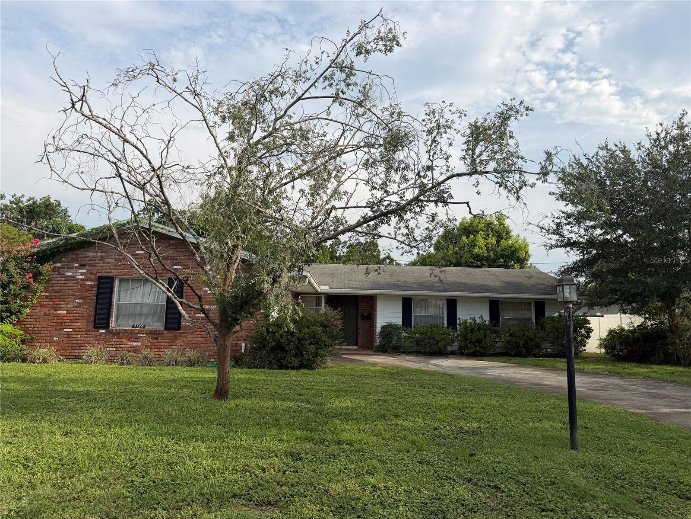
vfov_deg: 56.8
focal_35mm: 24
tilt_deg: +8.5
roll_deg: -1.5
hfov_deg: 71.6
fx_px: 479
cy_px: 260
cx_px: 346
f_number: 1.78
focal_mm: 6.76
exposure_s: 1/4167
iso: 80
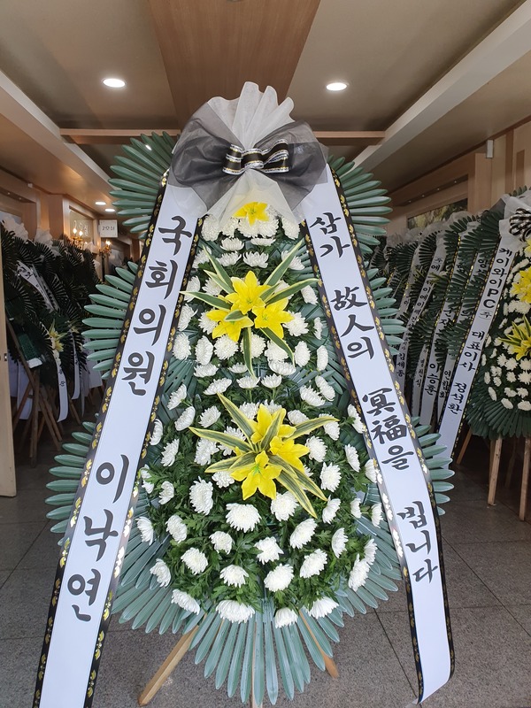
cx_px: 266
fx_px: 532
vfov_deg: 67.3
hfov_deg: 53.1
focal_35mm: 26
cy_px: 354
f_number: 2.4
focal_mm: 4.32
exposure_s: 1/120
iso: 64
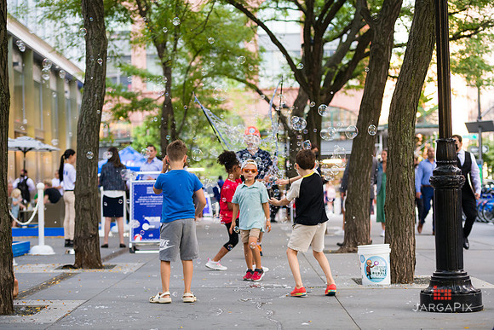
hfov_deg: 24.8
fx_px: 1125
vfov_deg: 16.7
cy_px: 165
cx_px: 247
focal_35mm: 82
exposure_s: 1/400
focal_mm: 82
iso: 400
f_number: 3.2
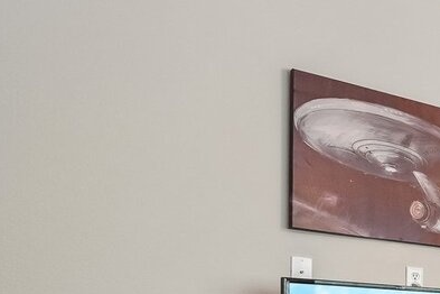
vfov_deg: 19.3
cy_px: 364
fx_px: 807
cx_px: 825
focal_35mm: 66
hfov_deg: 20.1
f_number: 8
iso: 400
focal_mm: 16
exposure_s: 1/10
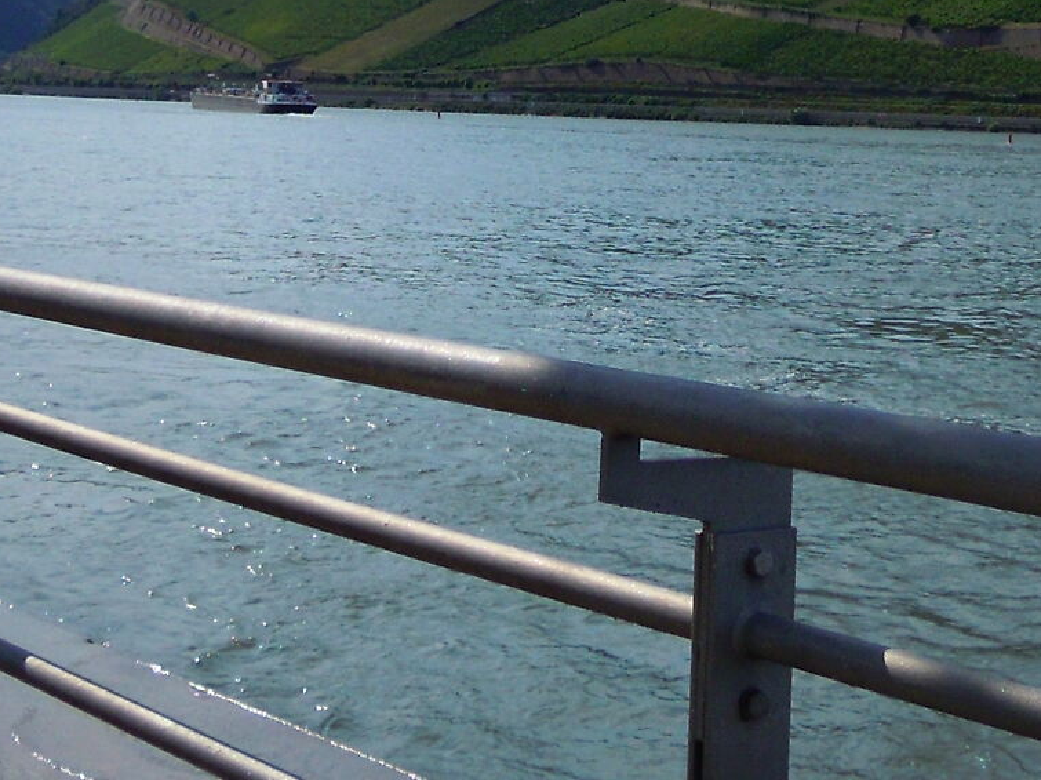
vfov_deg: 16.3
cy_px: 3
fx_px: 2676
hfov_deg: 21.9
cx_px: 671
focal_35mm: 89
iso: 100
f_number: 7.6
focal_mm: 5
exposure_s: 1/500
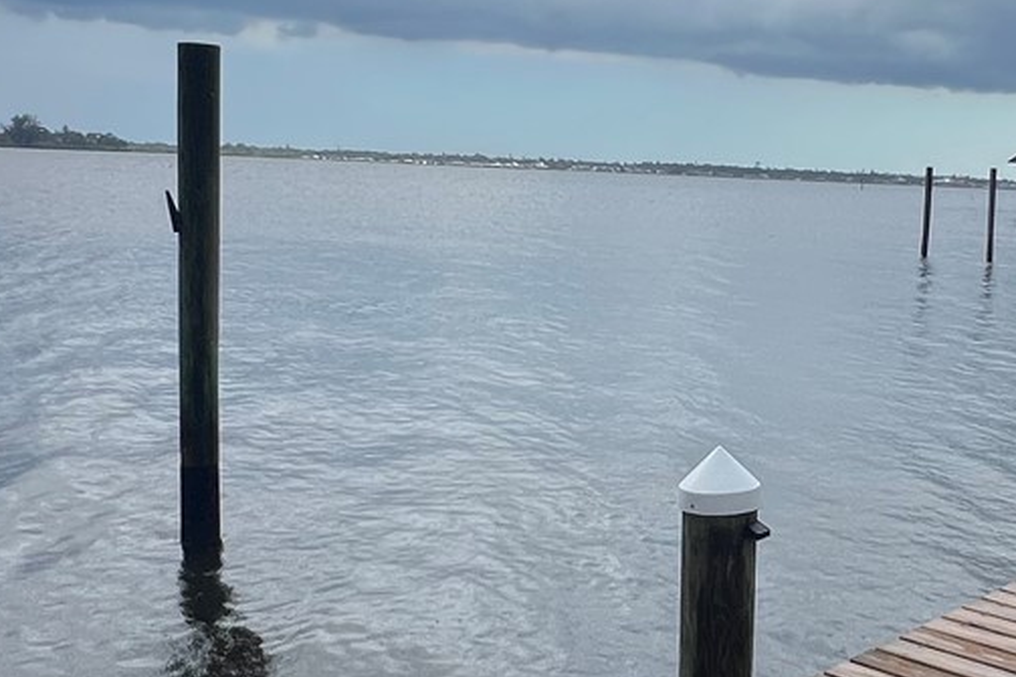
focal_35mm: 43
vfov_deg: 31.2
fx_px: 1213
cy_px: 346
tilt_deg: -7.3
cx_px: 814
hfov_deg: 43.3
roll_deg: -2.0
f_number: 1.8
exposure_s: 1/1845
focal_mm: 1.57
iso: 32
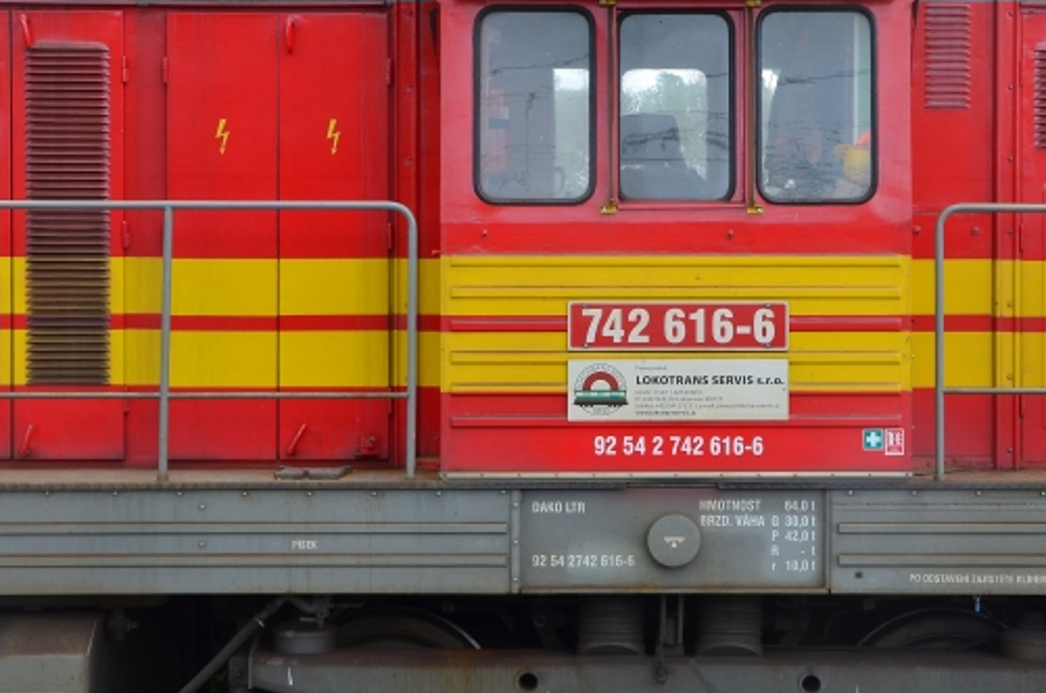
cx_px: 635
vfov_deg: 15.0
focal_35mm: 91
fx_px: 2639
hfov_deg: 22.4
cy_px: 317
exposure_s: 1/100
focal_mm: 38
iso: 200
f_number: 8
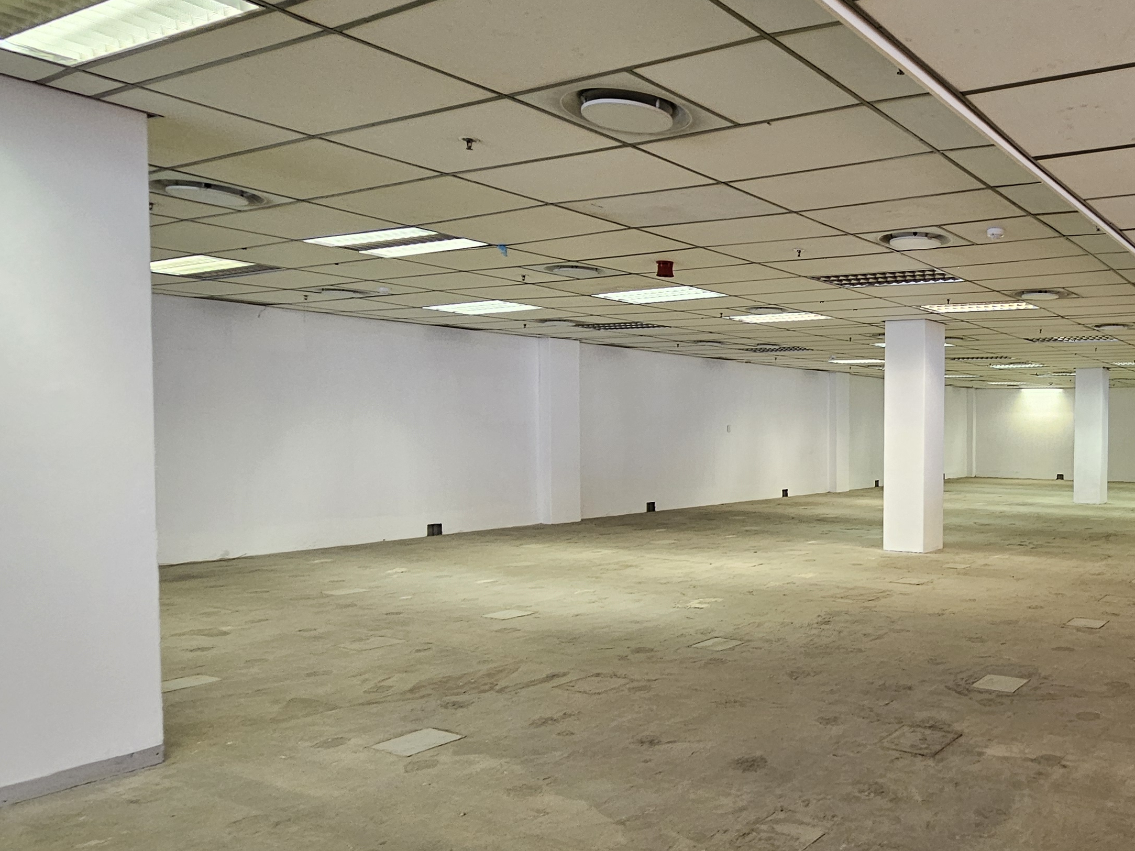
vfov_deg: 56.8
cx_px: 971
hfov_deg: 62.7
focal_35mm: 24
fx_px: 787
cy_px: 452
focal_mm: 2.2
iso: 200
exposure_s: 1/50
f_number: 2.2
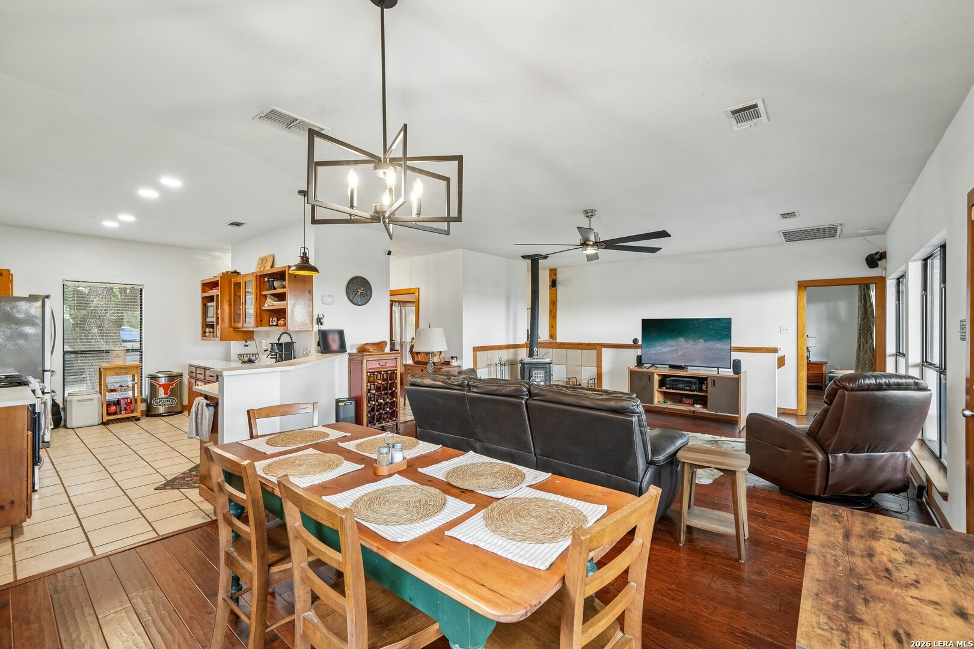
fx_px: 406
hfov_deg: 100.4
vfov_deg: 77.3
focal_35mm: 15
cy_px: 324
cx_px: 487
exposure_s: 1/15
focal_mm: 15
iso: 500
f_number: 8
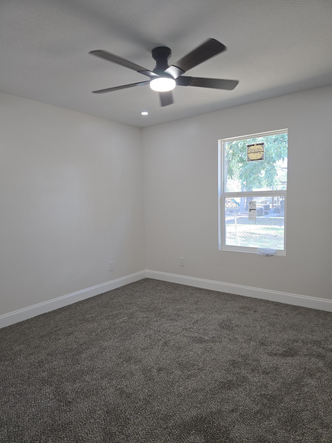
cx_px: 166
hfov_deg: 58.9
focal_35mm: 23
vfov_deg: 73.9
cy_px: 222
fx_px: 294
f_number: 1.7
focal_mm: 6.3
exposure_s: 1/120
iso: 80
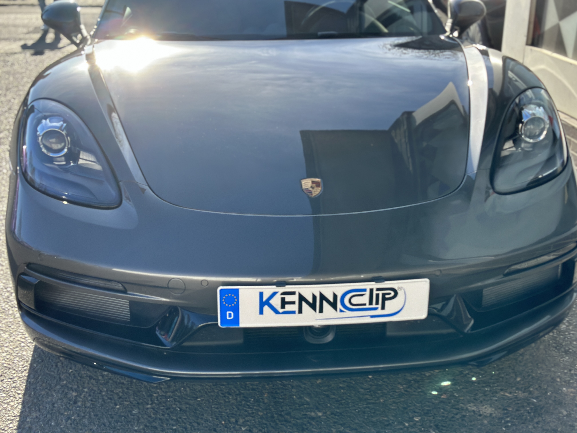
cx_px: 288
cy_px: 216
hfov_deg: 39.7
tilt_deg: -17.8
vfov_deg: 30.3
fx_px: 800
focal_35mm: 48
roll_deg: +0.0
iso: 80
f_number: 1.78
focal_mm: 6.86
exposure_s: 1/1721
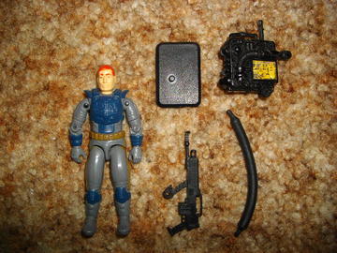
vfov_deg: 45.4
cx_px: 168
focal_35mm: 31
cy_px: 126
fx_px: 302
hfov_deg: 58.4
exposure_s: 1/50
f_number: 2.9
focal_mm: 5.7
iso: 200
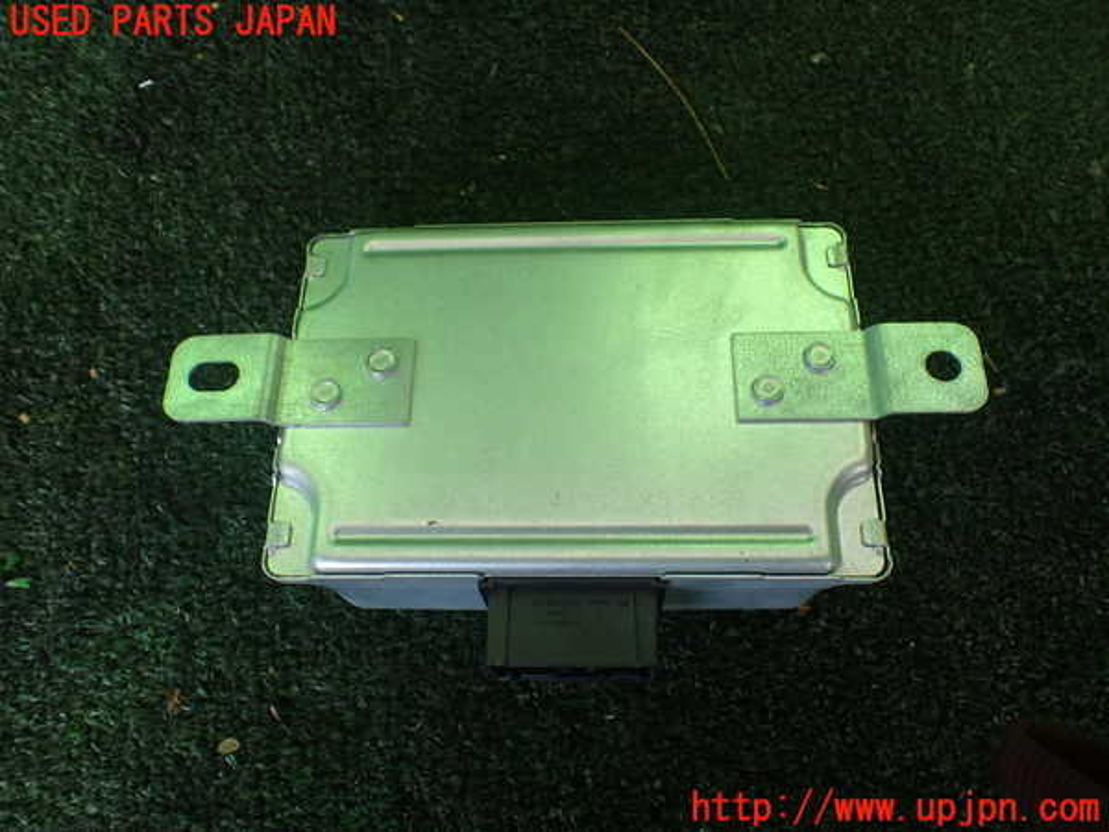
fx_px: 961
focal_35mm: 30
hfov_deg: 60.0
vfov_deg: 46.8
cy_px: 416
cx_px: 554
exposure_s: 1/125
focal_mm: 5.4
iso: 160
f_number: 2.3
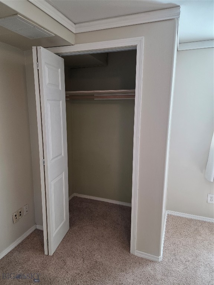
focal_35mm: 23
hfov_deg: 58.9
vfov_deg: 73.9
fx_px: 190
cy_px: 142
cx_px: 107
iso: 250
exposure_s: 1/120
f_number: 1.7
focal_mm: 6.3
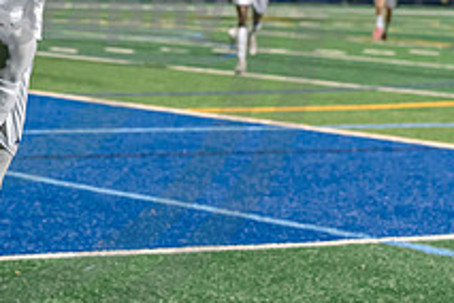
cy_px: -16
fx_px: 2409
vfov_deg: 7.2
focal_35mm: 191
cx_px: -51
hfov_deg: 10.6
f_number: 3.5
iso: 2500
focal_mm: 70
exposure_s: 1/320
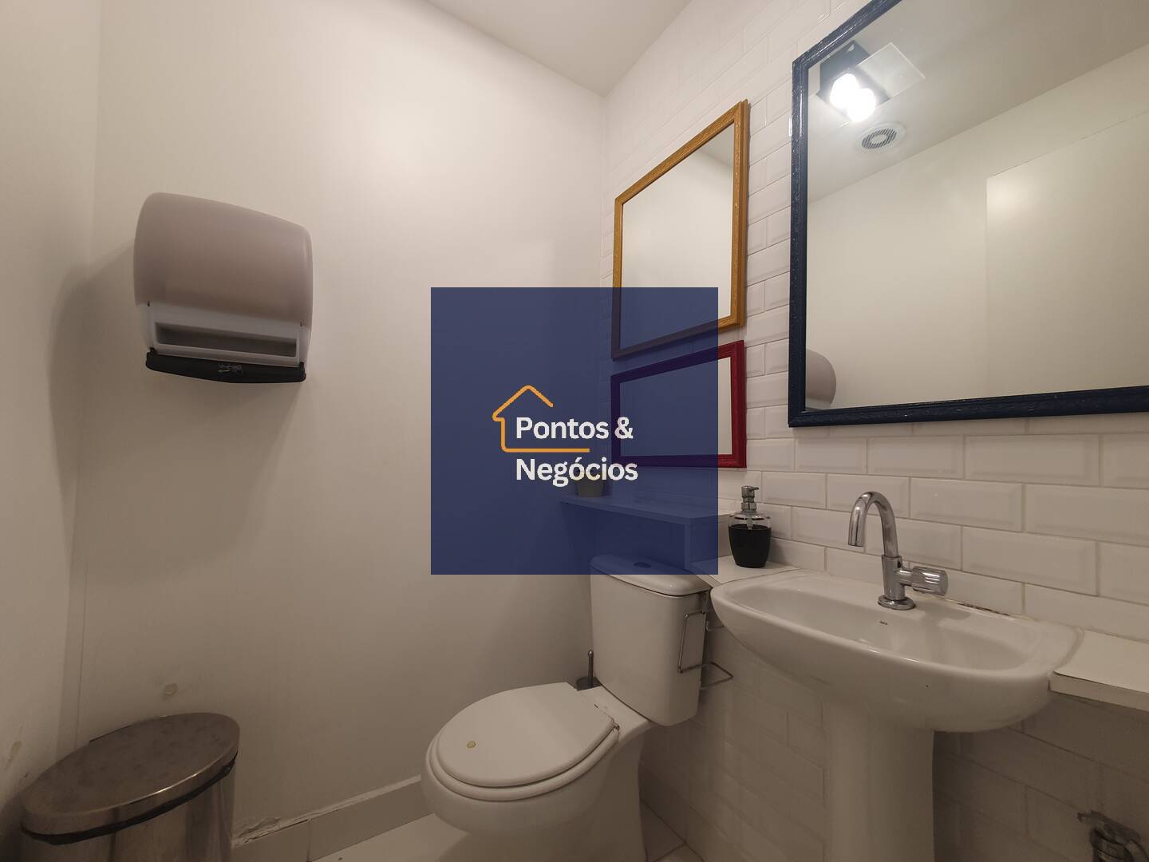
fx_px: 432
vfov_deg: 89.9
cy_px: 431
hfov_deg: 106.2
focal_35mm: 13
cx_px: 574
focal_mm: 1.8
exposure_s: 1/60
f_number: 2.2
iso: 50
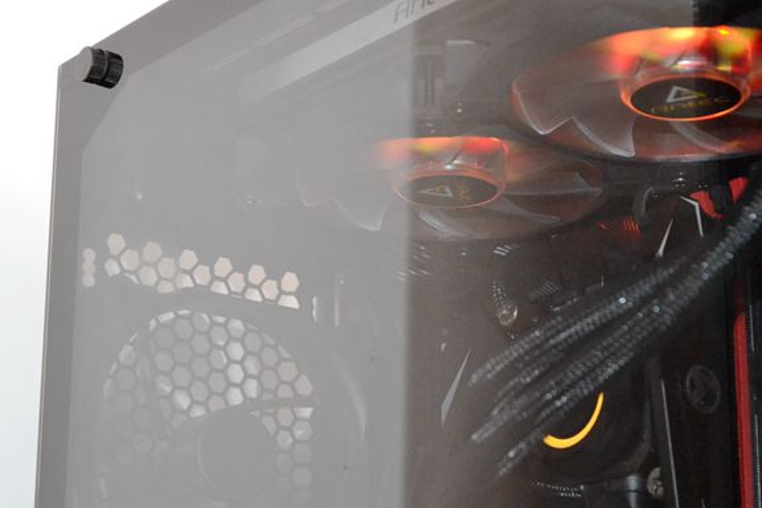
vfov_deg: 14.6
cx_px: 520
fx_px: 1983
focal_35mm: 94
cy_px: 267
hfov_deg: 21.7
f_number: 5.3
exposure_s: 1/60
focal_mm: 45
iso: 3200
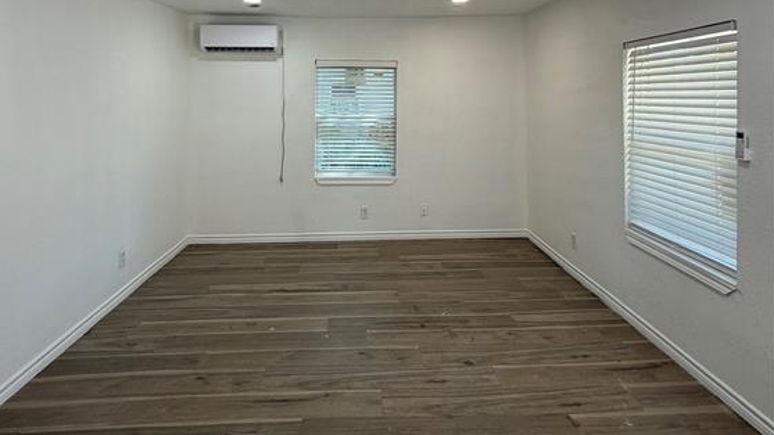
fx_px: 431
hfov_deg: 83.8
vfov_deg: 51.2
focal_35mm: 21
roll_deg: -0.6
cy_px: 105
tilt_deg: -2.1
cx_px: 376
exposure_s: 1/121
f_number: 2.2
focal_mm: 2.22
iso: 125
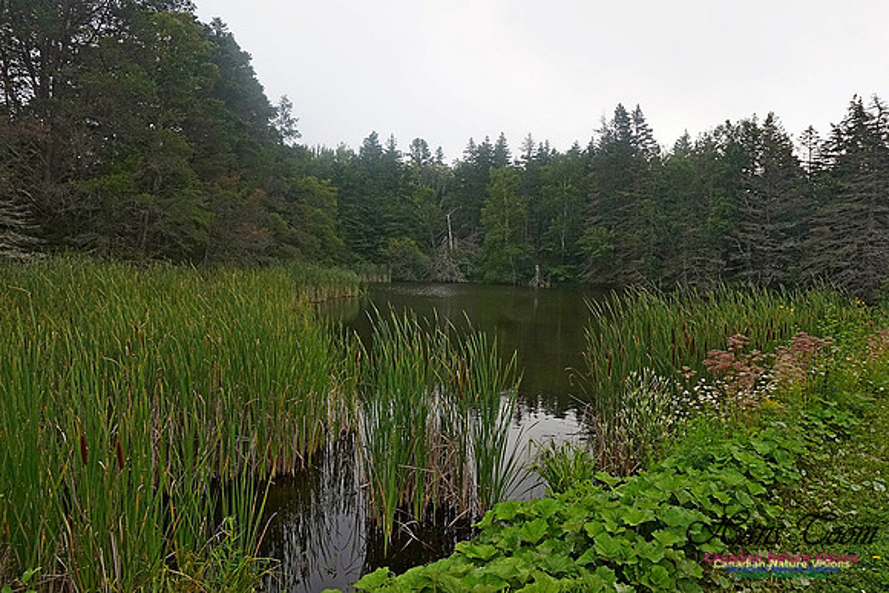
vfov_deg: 53.2
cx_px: 444
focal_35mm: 24
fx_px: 593
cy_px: 296
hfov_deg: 73.7
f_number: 11
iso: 1000
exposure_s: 1/400
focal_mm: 16
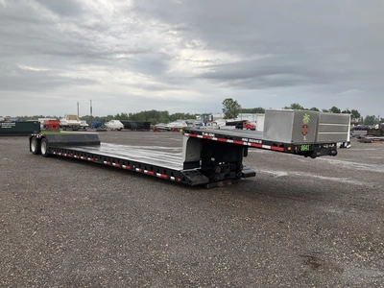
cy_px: 144
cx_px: 192
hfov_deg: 61.7
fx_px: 322
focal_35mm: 29
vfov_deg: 48.2
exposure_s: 1/642
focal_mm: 3
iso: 25
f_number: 1.8
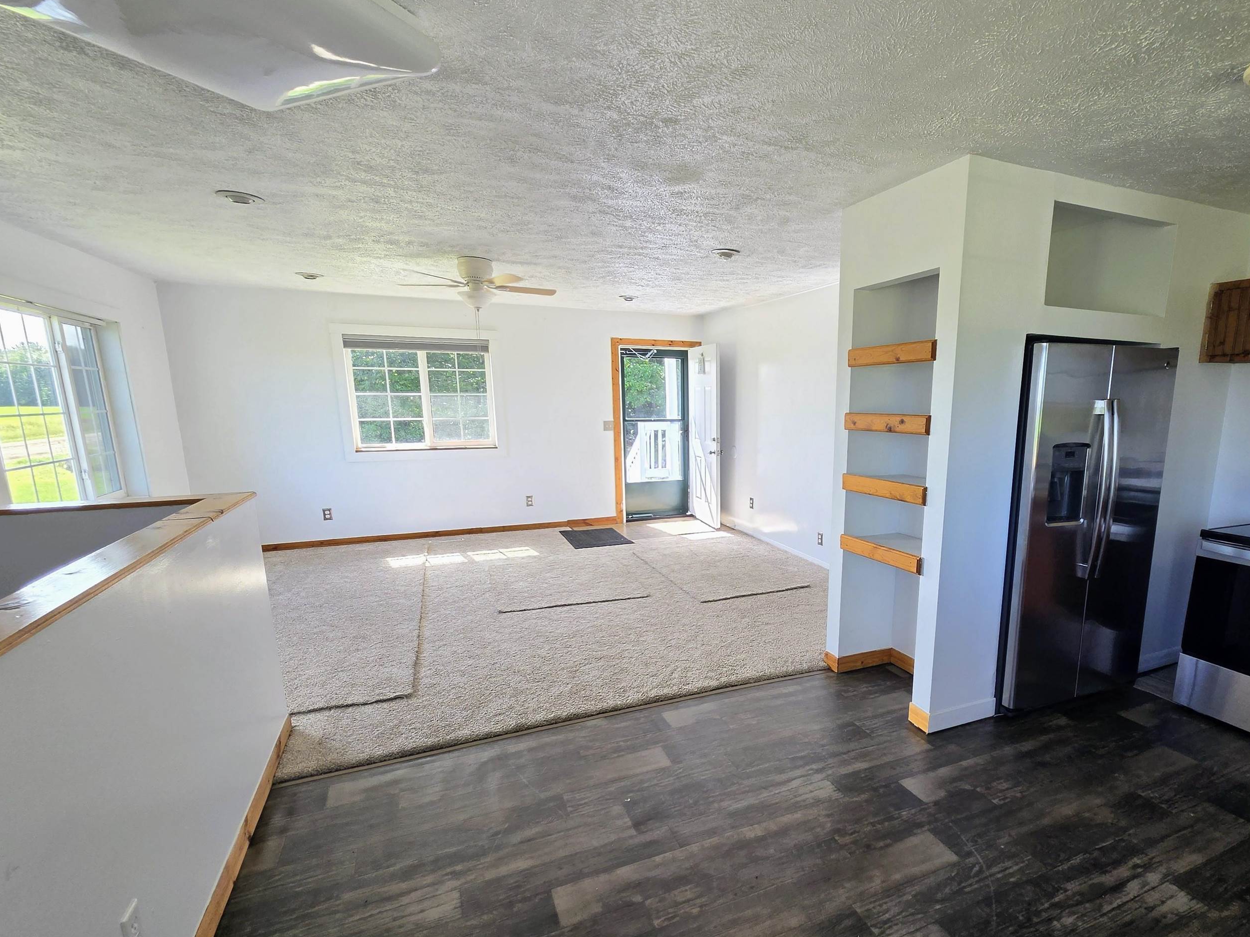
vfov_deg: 77.9
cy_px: 518
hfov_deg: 93.7
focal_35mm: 16
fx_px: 578
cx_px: 728
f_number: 2.2
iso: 80
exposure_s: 1/120
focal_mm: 2.2
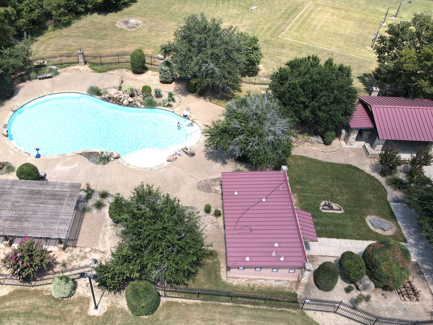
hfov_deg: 59.3
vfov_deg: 46.6
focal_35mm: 30
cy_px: 135
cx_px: 168
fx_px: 375
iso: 100
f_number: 2.8
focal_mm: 4.5
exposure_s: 1/400
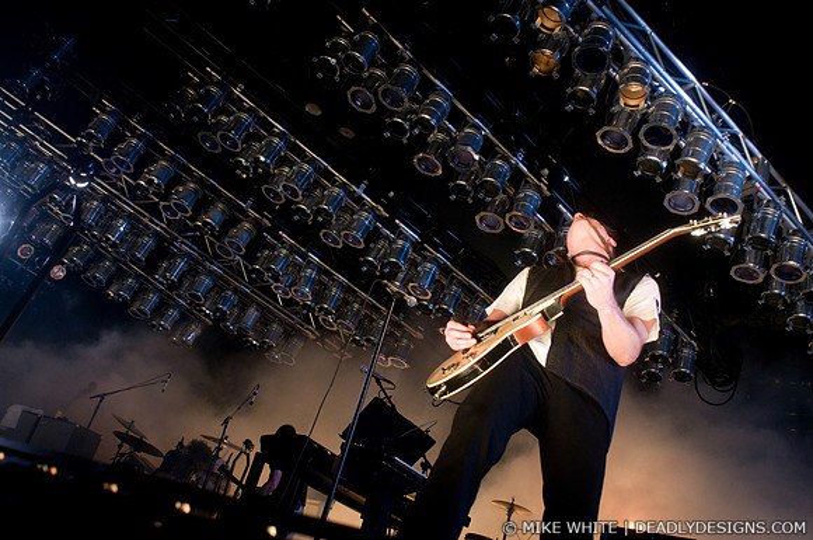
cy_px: 270
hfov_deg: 62.0
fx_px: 677
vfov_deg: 43.5
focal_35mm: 30
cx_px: 406
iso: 1000
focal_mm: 20
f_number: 3.5
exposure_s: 1/250
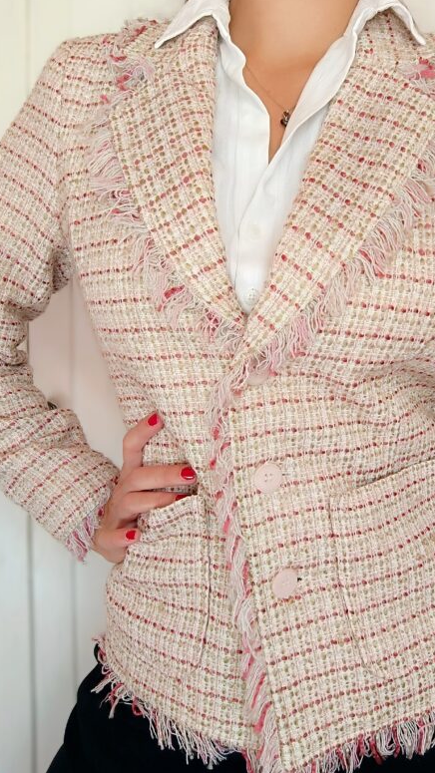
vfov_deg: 69.8
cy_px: 376
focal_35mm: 27
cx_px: 278
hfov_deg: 42.5
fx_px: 554
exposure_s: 1/50
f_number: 2.45
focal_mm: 3.24
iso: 88
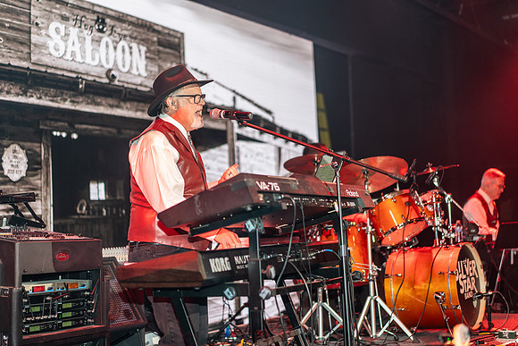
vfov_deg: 24.6
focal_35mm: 55
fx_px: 792
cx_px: 259
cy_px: 173
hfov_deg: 36.2
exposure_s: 1/200
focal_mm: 55
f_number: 1.8
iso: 320
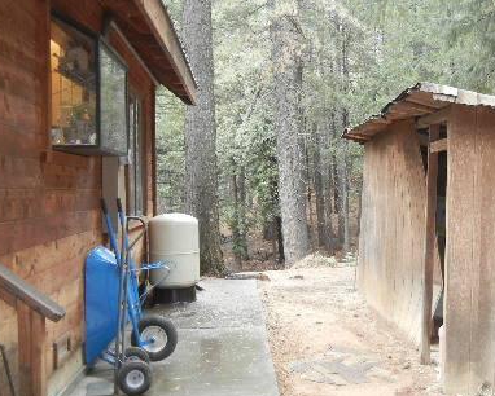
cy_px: 176
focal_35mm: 49
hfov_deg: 37.8
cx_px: 315
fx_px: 718
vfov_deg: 30.8
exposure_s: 1/30
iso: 355
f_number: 3.5
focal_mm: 5.4
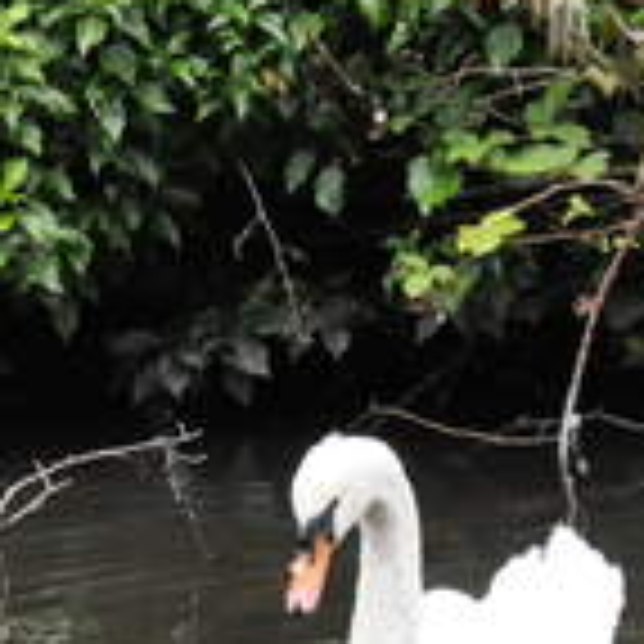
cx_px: 459
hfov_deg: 2.9
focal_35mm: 597
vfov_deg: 2.9
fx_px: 12564
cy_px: 718
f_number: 5.6
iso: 1400
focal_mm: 105
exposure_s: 1/500
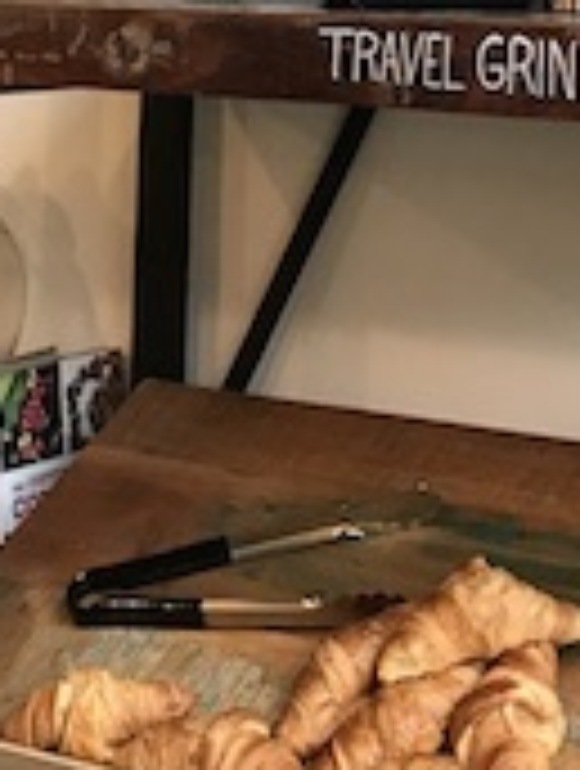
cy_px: -387
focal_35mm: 98
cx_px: 409
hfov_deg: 15.1
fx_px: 2181
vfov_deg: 17.9
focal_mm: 3.99
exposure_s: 1/25
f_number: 1.8
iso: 40
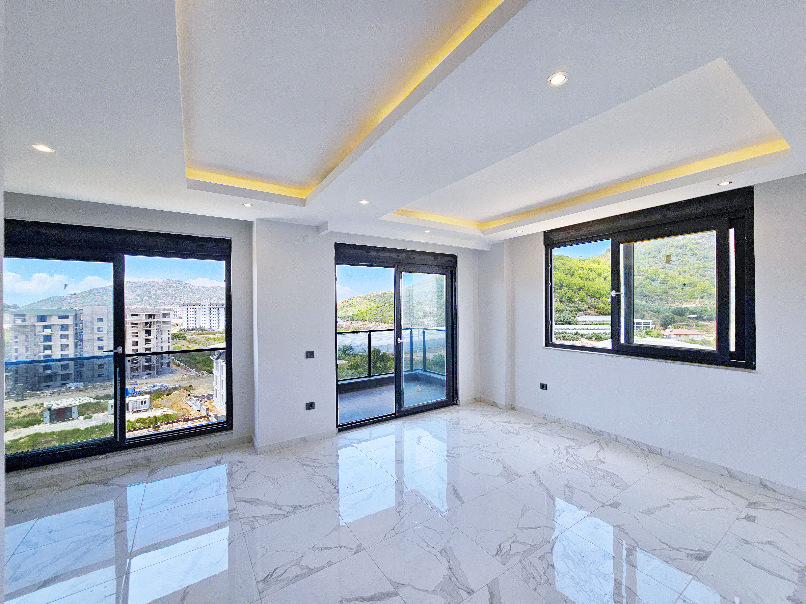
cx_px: 403
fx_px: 303
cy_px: 302
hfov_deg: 106.2
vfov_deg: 89.9
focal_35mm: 13
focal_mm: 2.2
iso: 50
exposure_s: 1/406
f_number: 2.2
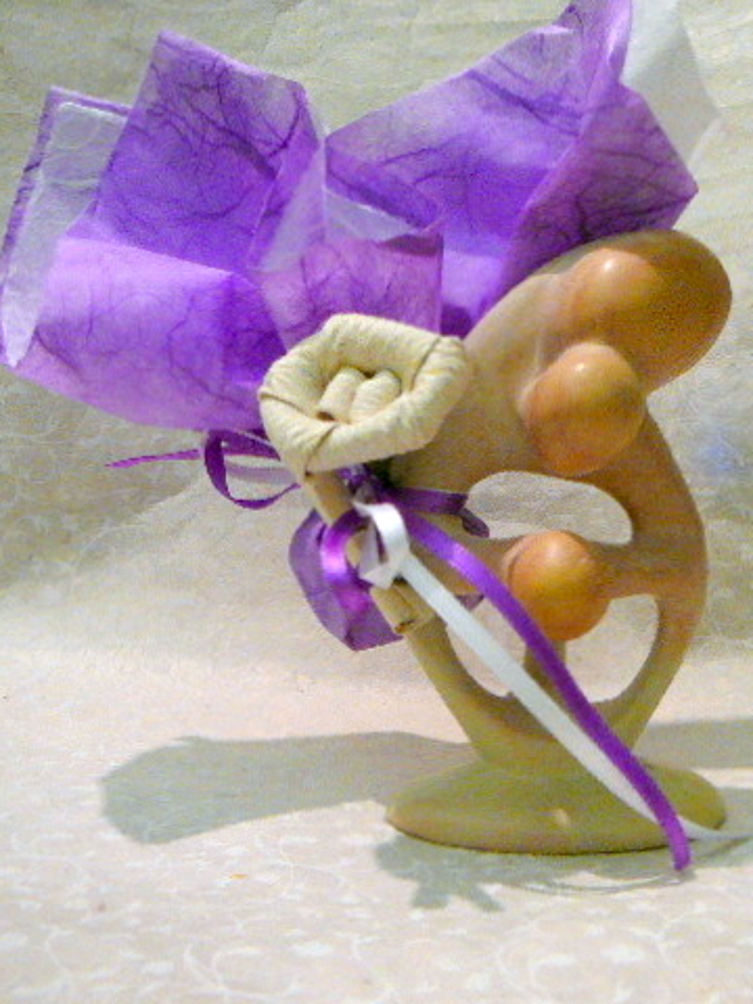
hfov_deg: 40.7
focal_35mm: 35
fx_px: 1015
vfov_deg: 52.6
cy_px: 502
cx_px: 376
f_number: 2.8
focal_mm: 5.2
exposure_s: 1/60
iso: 200
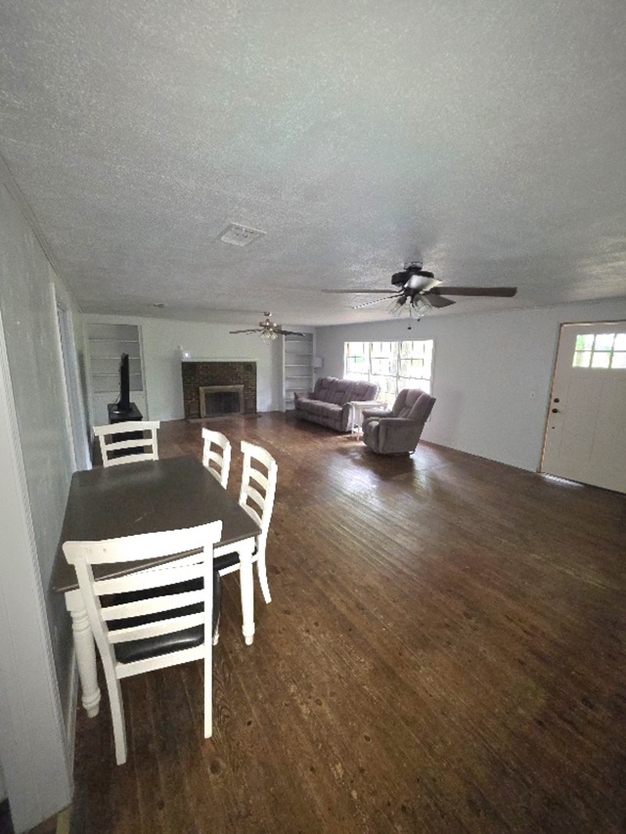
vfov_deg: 106.2
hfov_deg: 89.9
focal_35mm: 13
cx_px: 313
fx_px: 313
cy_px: 417
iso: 200
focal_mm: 2.2
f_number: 1.9
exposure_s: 1/32.5
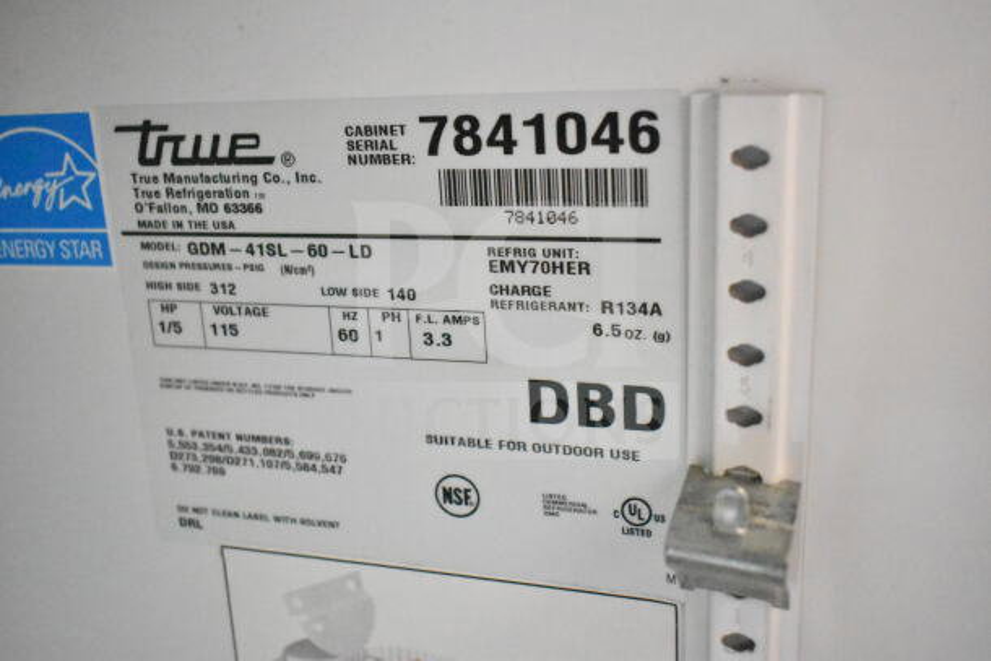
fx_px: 1156
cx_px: 496
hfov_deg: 46.4
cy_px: 330
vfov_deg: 31.9
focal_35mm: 42
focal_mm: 28
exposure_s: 1/30
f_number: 4.2
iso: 25600
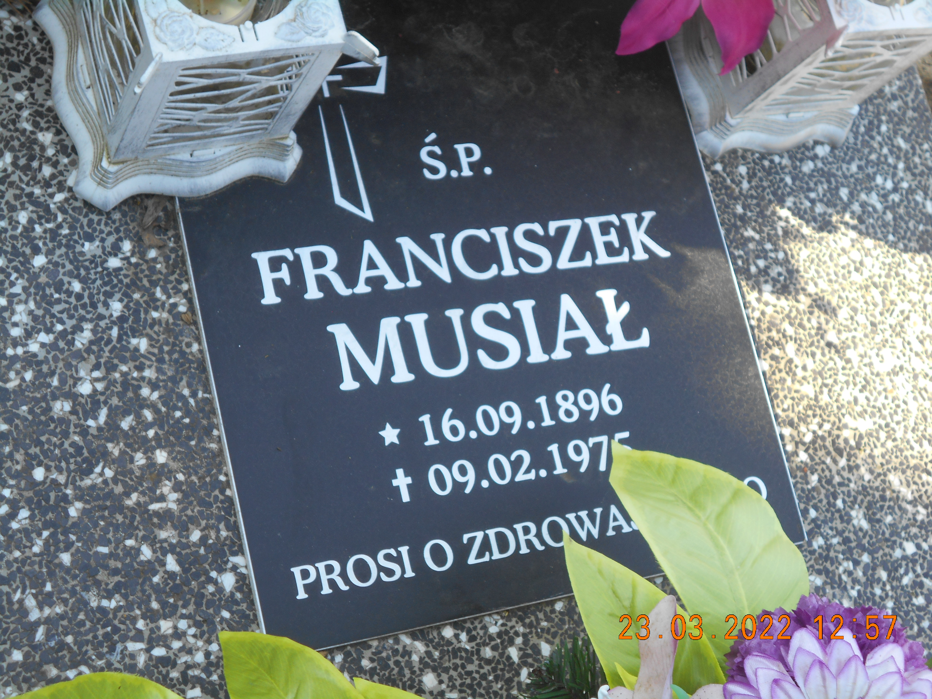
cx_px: 466
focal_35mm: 58
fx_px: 1562
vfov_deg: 25.2
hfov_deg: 33.2
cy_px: 350
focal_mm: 10
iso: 80
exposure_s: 1/80
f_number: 4.9
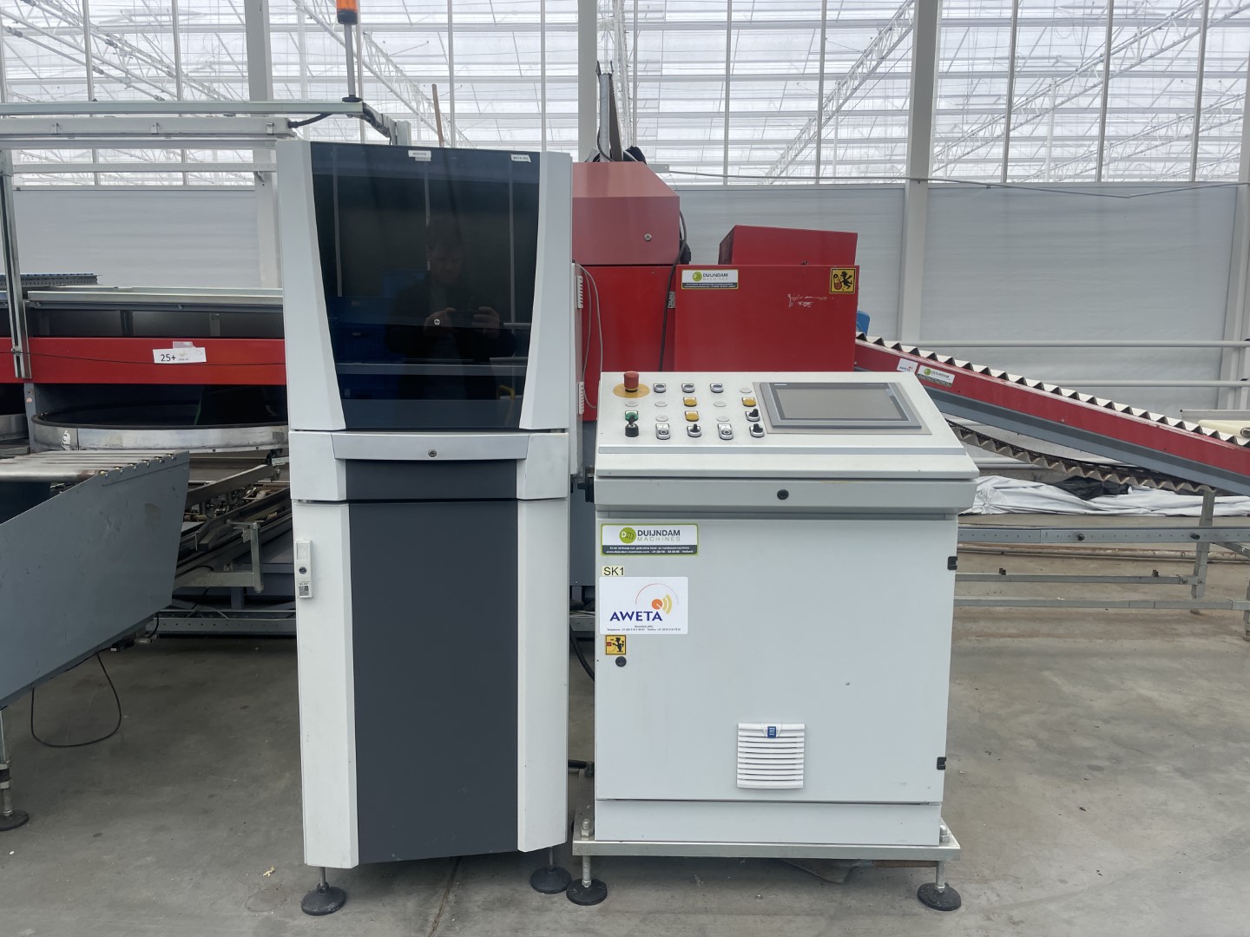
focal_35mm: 26
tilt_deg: -9.0
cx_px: 625
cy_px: 468
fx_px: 939
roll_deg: -0.9
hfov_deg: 67.3
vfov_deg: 53.1
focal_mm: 4.2
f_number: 1.6
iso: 32
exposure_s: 1/1553
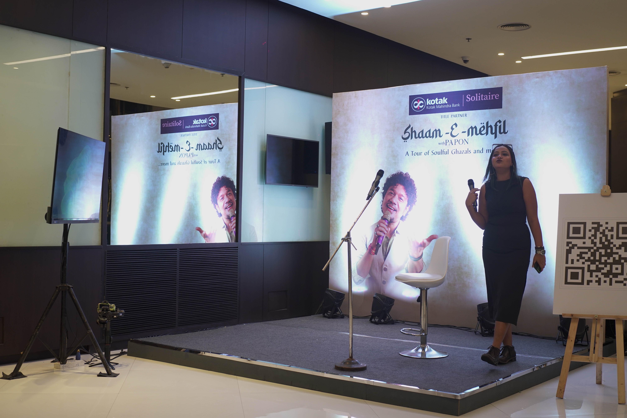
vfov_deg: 29.9
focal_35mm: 45
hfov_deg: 43.6
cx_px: 314
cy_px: 209
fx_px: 784
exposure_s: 1/200
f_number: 4
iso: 800
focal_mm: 45
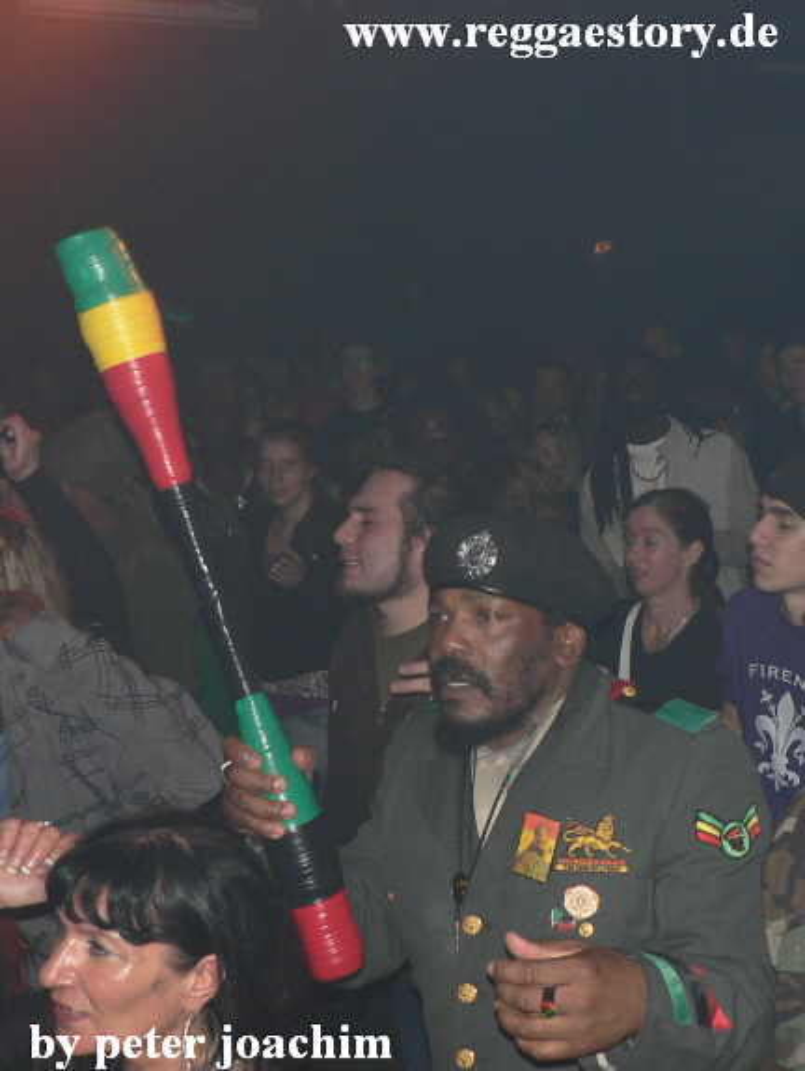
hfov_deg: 40.7
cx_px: 402
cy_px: 536
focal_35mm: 35
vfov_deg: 52.6
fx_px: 1084
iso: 100
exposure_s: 1/60
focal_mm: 6
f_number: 2.8
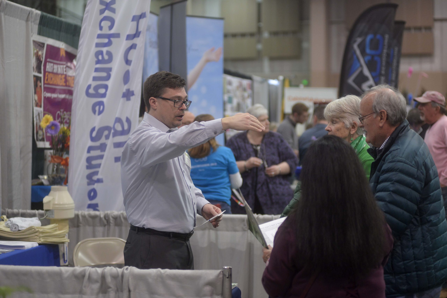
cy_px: 149
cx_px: 224
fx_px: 994
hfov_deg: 25.4
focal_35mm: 80
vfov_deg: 17.1
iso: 2000
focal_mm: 80
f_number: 2.8
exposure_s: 1/200
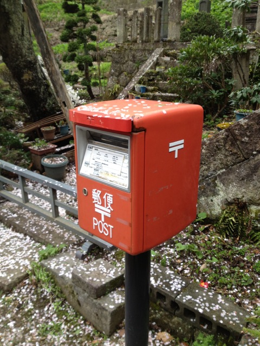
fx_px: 351
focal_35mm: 35
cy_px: 173
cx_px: 130
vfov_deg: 52.6
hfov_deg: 40.7
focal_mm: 4.28
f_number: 2.4
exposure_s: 1/120
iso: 80
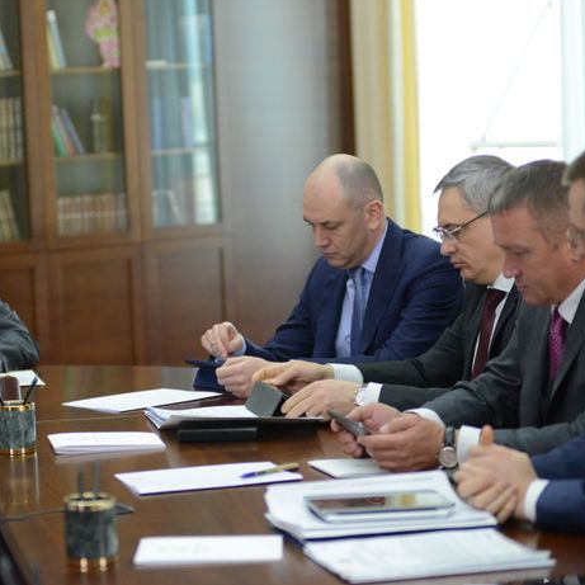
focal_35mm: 103
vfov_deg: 16.9
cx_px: 178
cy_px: 291
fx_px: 1969
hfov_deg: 16.8
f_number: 2.8
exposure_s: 1/640
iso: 3200
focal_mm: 80
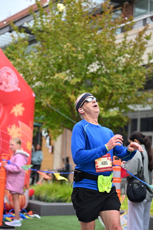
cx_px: 76
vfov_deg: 24.8
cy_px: 115
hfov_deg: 16.7
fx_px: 522
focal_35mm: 82
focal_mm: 82
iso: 800
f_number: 2.8
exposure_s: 1/2000
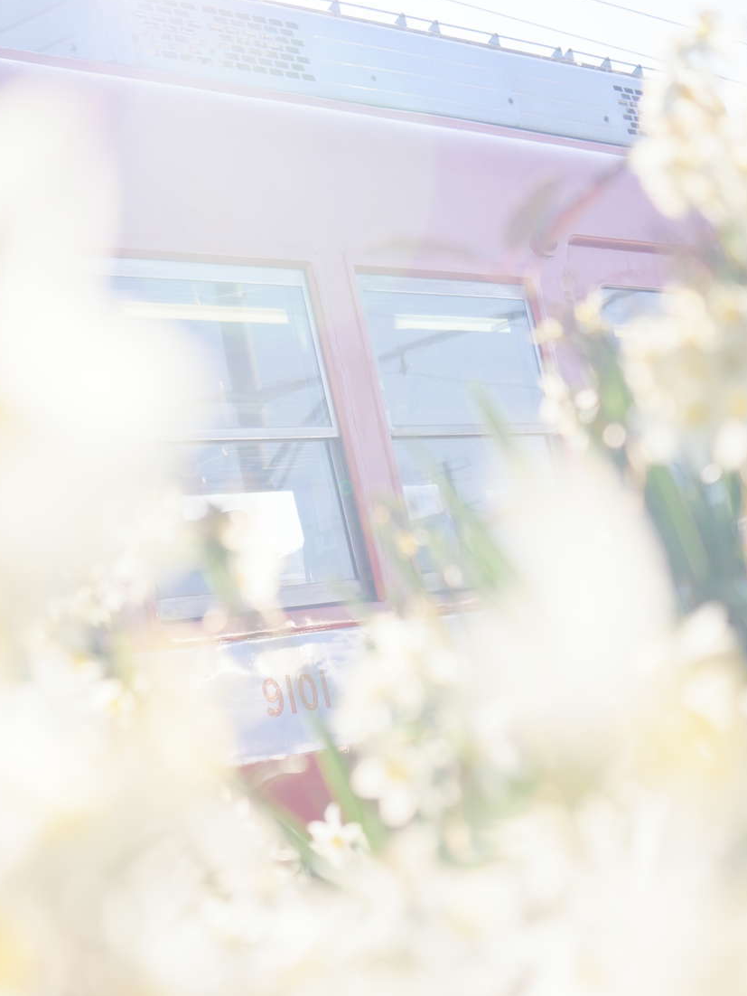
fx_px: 2819
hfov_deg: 15.1
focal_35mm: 98
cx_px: 365
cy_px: 537
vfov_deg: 20.0
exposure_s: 1/1600
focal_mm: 45
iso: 320
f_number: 4.7
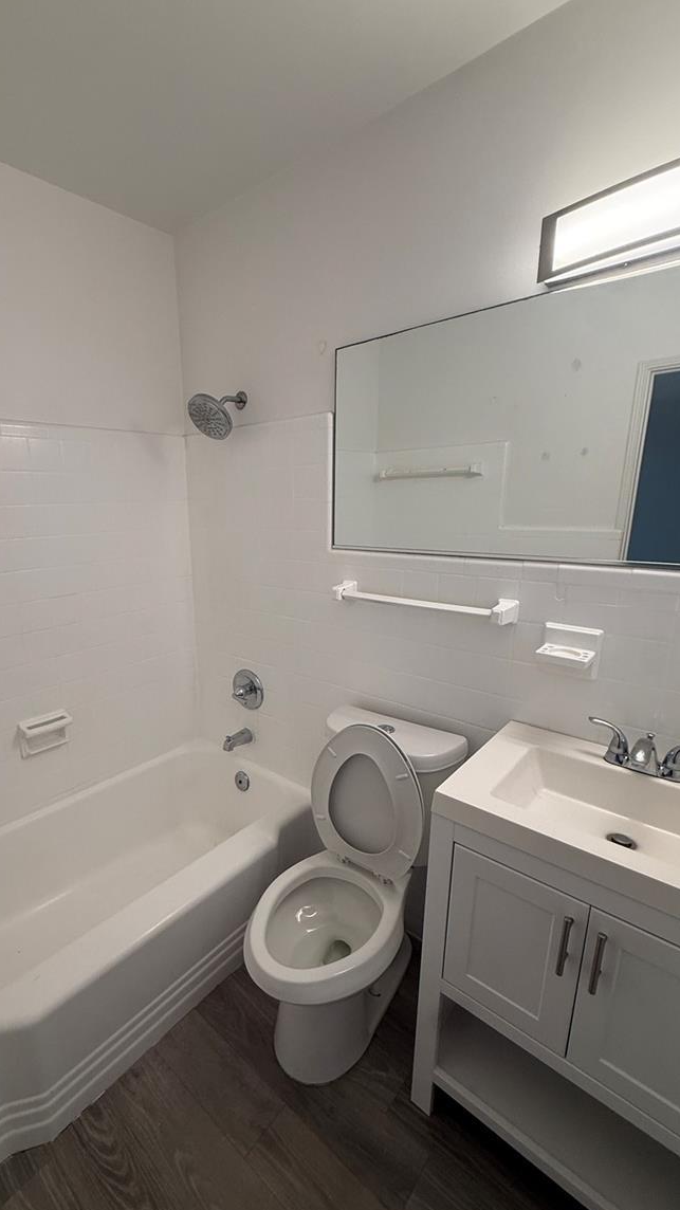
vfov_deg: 99.3
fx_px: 513
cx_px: 262
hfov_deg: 66.2
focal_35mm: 16
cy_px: 625
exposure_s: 1/120
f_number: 2.2
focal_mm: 2.22
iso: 160
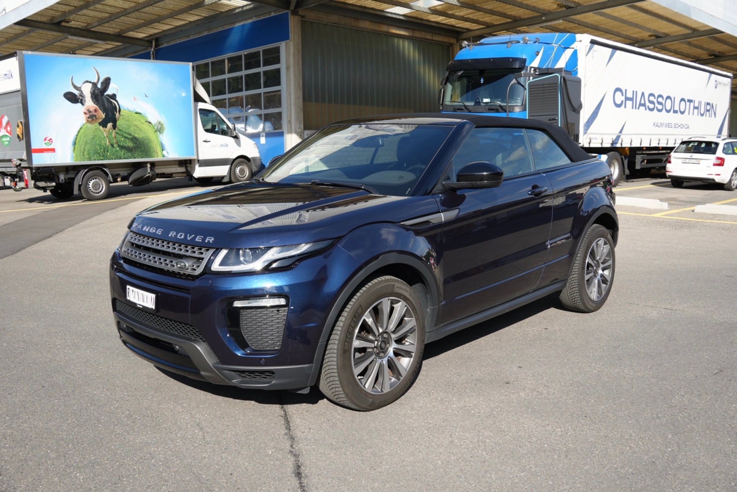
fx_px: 645
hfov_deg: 59.5
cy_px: 246
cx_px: 368
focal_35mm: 32
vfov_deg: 41.8
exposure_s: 1/500
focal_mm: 21
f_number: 4.5
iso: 100
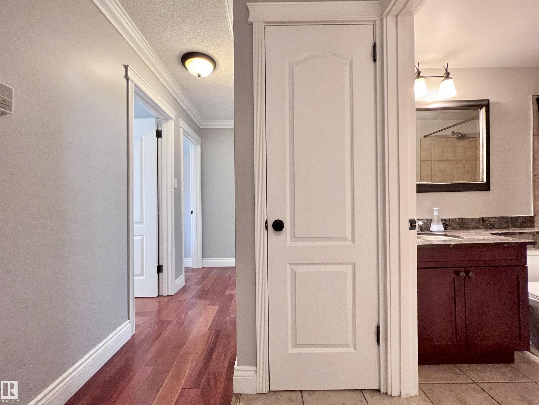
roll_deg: -0.6
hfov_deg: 106.2
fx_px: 202
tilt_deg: +0.5
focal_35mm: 13
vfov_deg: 89.9
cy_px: 202
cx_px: 270
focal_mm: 1.57
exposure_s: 1/60
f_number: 1.8
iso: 400
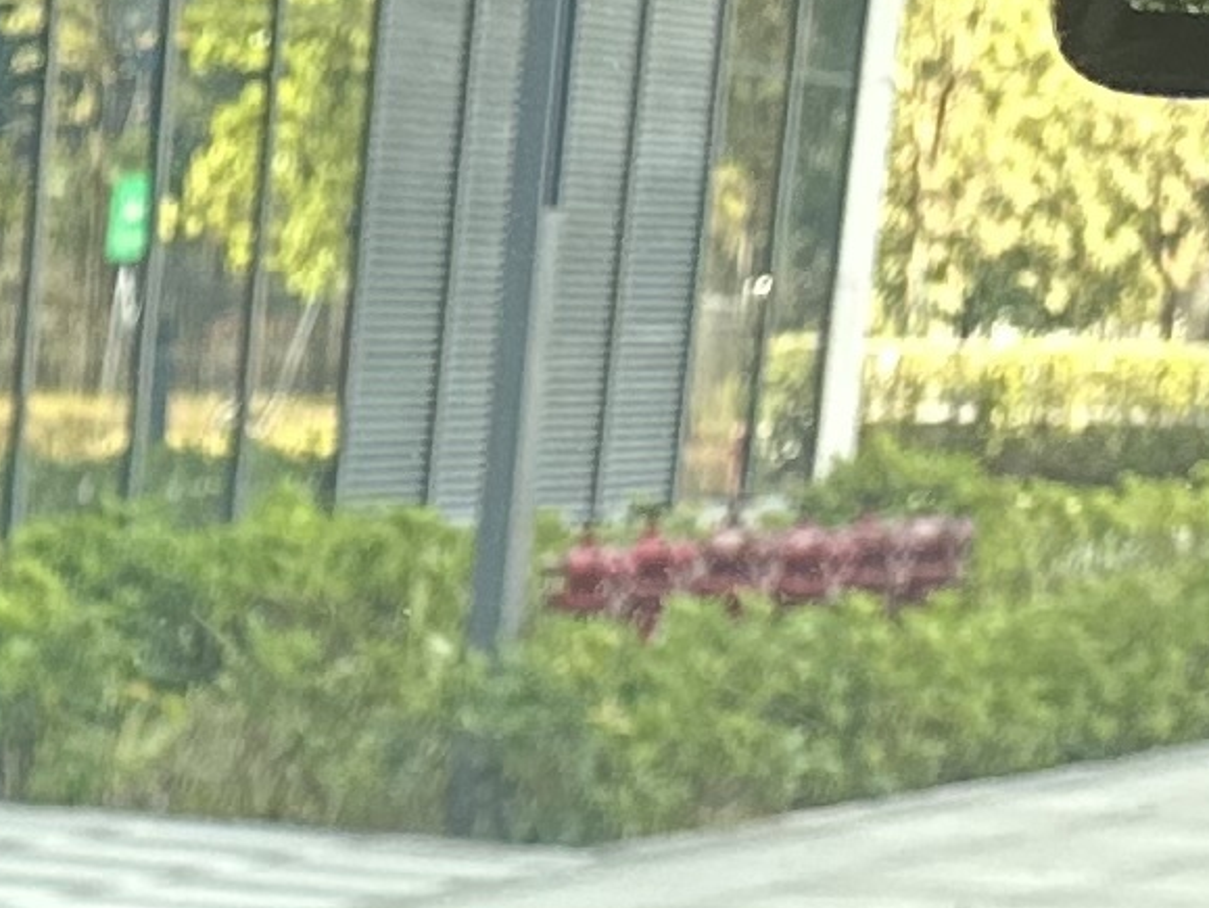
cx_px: -1234
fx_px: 5836
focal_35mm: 167
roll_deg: -1.1
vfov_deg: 8.0
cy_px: 2426
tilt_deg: -18.1
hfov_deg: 10.8
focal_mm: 6.86
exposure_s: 1/121
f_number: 1.78
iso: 160
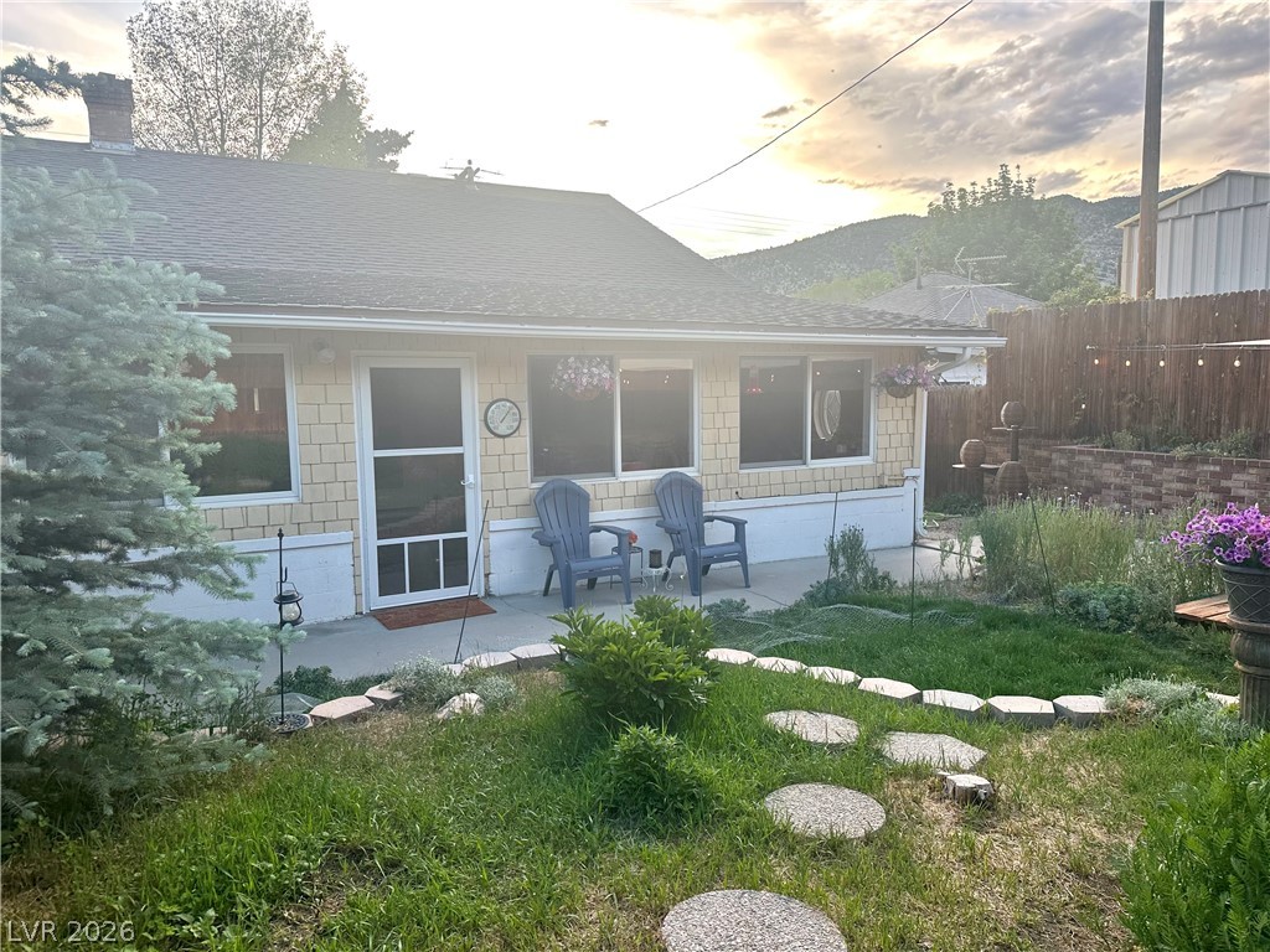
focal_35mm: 24
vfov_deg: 56.8
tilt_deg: -6.5
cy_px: 476
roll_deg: +1.1
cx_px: 635
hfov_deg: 71.6
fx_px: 881
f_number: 1.78
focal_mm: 6.86
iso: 80
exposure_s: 1/291
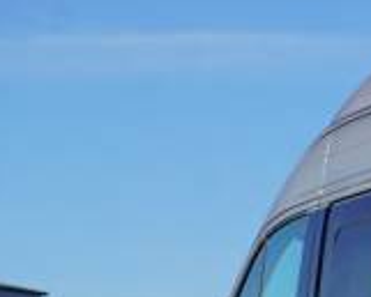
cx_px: 728
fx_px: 2888
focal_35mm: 263
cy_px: 322
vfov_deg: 5.9
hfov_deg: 7.1
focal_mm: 47
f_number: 9
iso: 100
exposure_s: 1/125
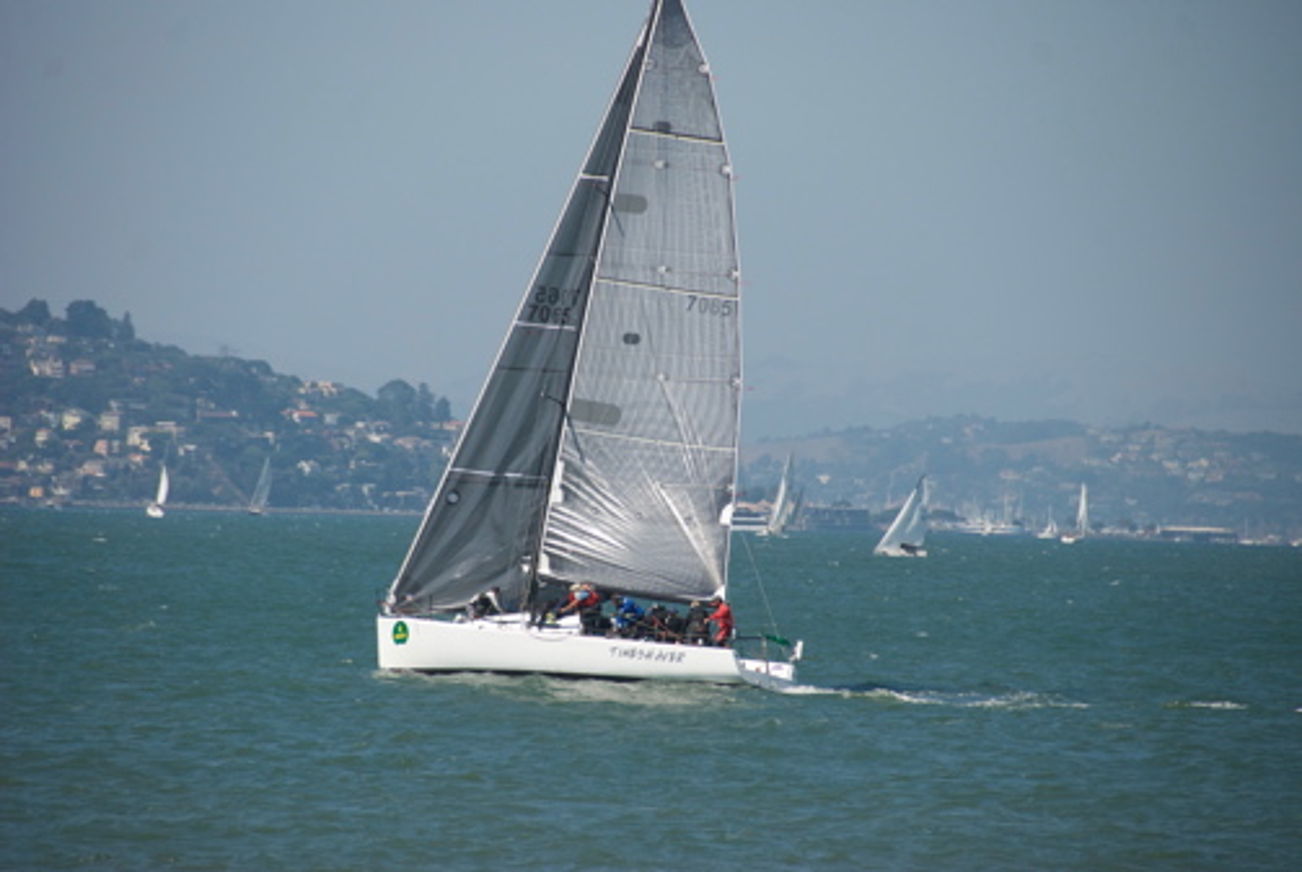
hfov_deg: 6.9
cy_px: 436
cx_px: 651
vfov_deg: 4.6
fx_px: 10866
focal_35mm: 300
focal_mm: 200
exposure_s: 1/1600
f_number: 5.6
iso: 320
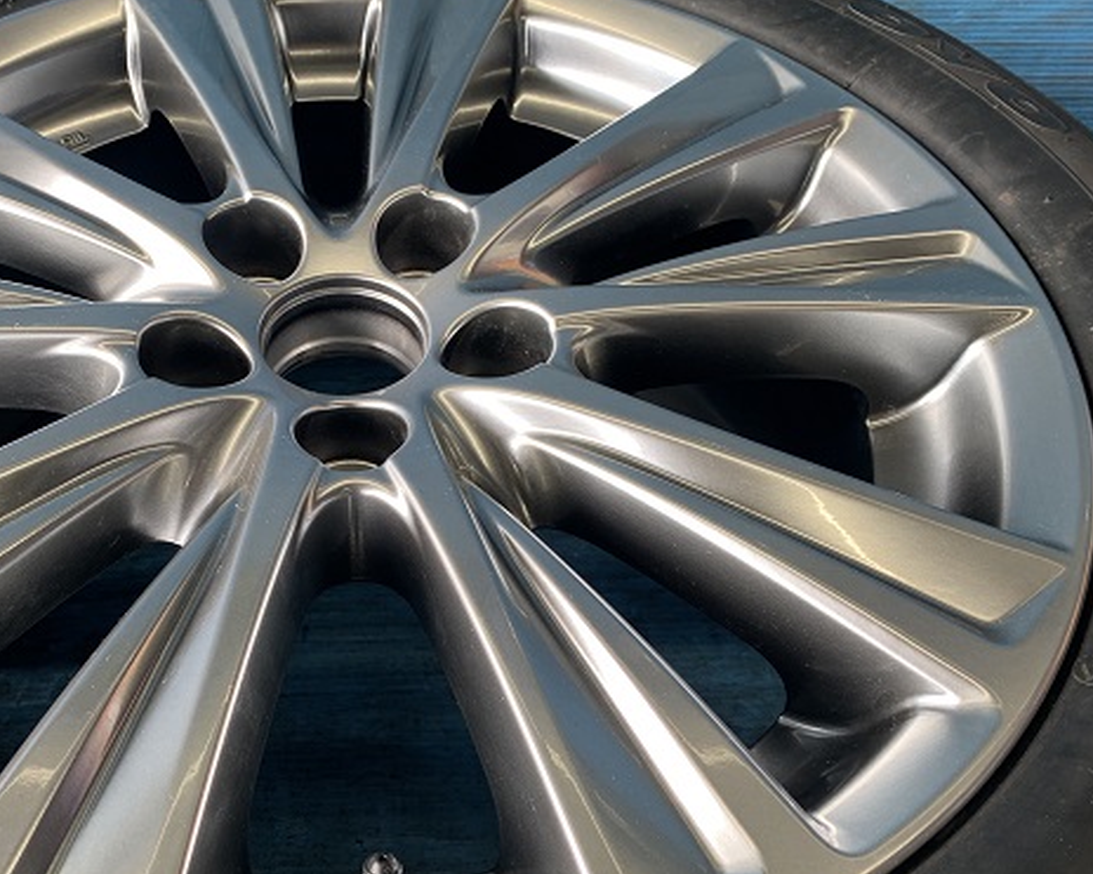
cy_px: 504
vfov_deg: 42.1
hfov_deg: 50.4
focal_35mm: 35
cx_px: 349
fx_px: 1132
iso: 50
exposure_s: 1/121
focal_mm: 4.25
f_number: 1.8
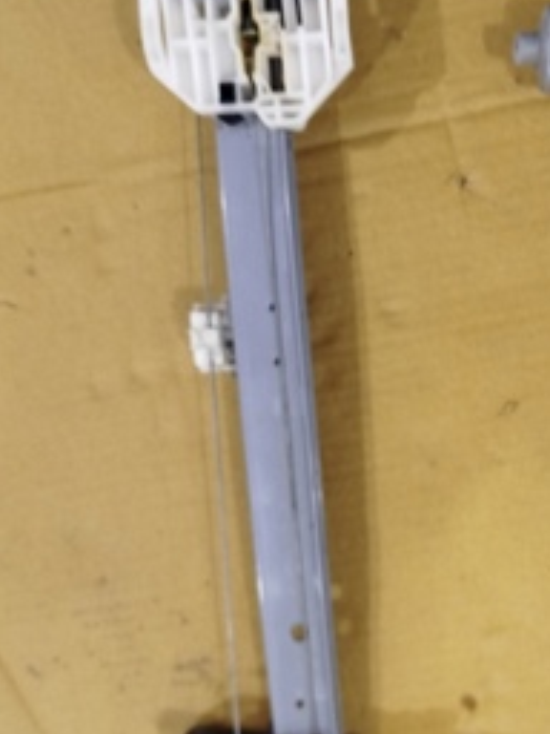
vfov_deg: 42.0
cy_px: 416
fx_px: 953
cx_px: 464
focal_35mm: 45
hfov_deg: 31.1
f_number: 1.7
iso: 800
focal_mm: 5.31
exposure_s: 1/33
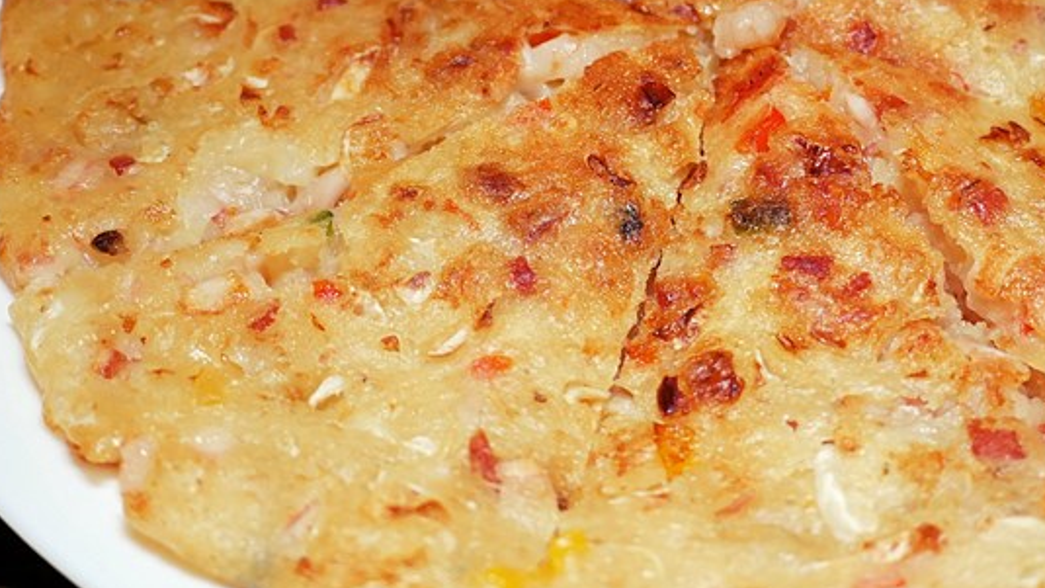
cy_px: 146
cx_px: 701
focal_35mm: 57
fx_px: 1580
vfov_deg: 20.9
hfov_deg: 36.2
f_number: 2.5
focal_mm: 14
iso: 500
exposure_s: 1/60
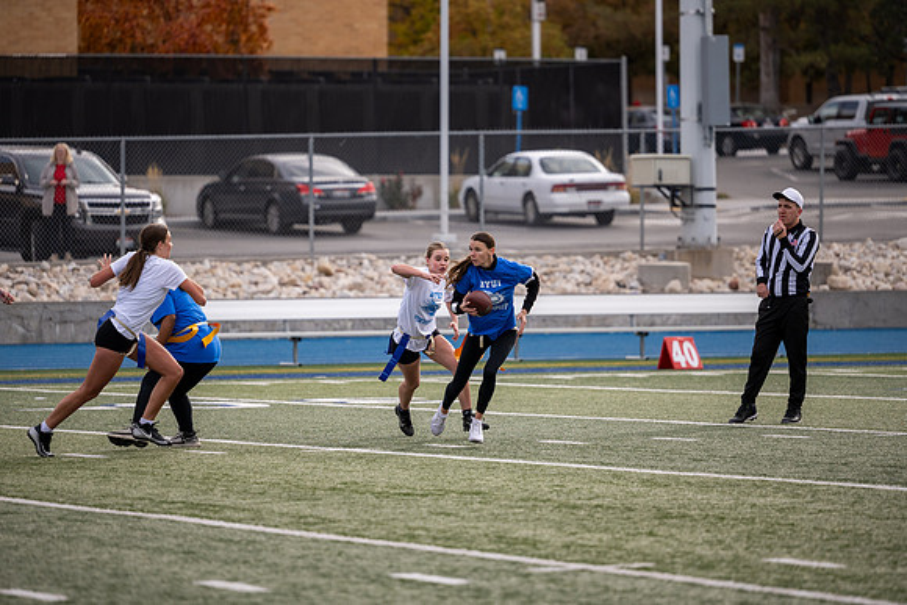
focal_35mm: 197
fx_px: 4963
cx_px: 449
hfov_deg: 10.4
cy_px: 268
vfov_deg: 7.0
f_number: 2.8
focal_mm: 170
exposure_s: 1/2500
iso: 200
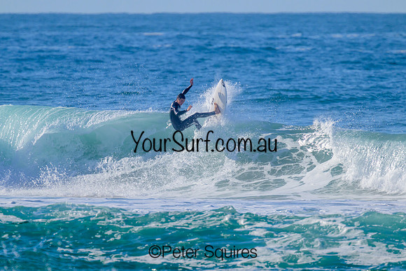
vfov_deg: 1.7
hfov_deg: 2.5
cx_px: 203
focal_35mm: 833
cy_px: 136
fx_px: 9393
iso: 640
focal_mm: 800
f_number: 11
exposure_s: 1/2000
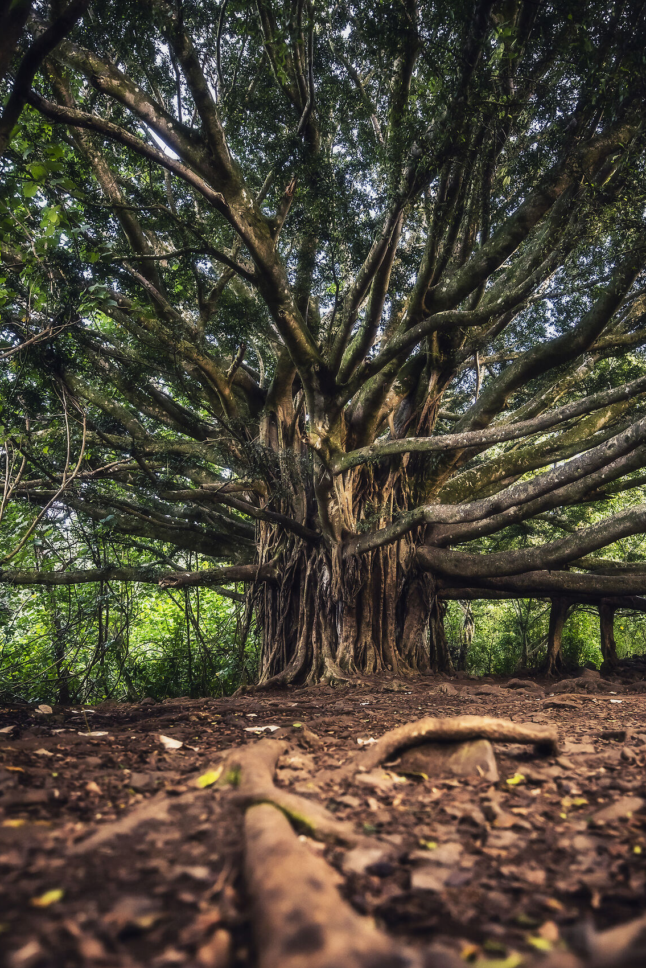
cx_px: 368
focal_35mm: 24
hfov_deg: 53.0
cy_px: 555
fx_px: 645
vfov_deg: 73.3
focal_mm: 17
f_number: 2.8
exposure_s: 1/125
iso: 1250
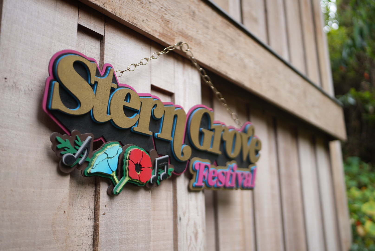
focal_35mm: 35
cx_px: 188
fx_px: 365
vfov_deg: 37.9
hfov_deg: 54.4
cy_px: 126
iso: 320
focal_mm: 35
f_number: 1.4
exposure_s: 1/500
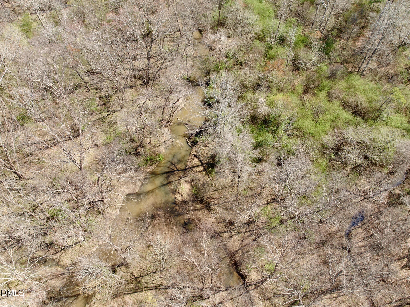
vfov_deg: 56.8
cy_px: 154
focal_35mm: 24
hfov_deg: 71.6
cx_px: 205
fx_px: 284
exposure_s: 1/500
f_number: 2.8
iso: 100
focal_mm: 12.29
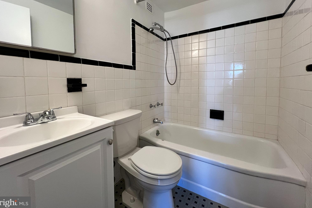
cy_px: 88
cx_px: 153
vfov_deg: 80.7
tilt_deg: -2.4
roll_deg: +0.5
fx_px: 121
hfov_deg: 104.2
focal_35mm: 14
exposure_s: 1/60
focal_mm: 1.57
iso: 200
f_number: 1.8
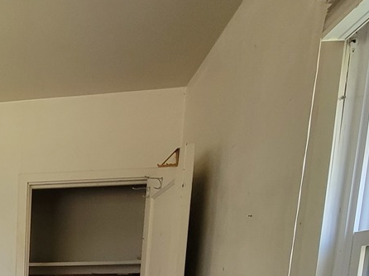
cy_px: 378
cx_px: -55
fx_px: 447
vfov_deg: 27.4
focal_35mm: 42
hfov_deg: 36.4
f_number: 2.2
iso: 200
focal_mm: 2.2
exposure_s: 1/60
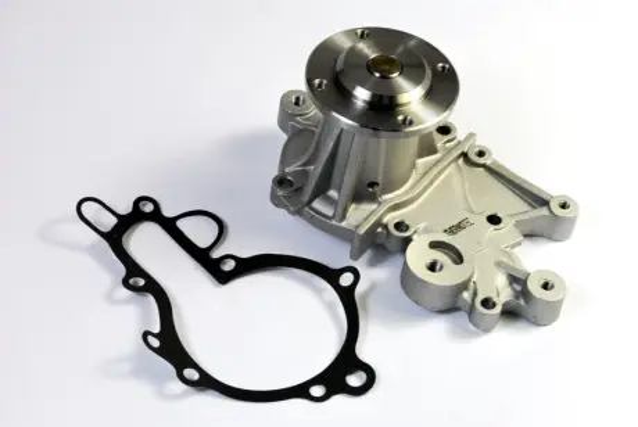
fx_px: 1464
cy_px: 214
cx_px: 319
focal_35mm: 82
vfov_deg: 16.6
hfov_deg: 24.6
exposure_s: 1/30
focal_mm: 55
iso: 400
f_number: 13
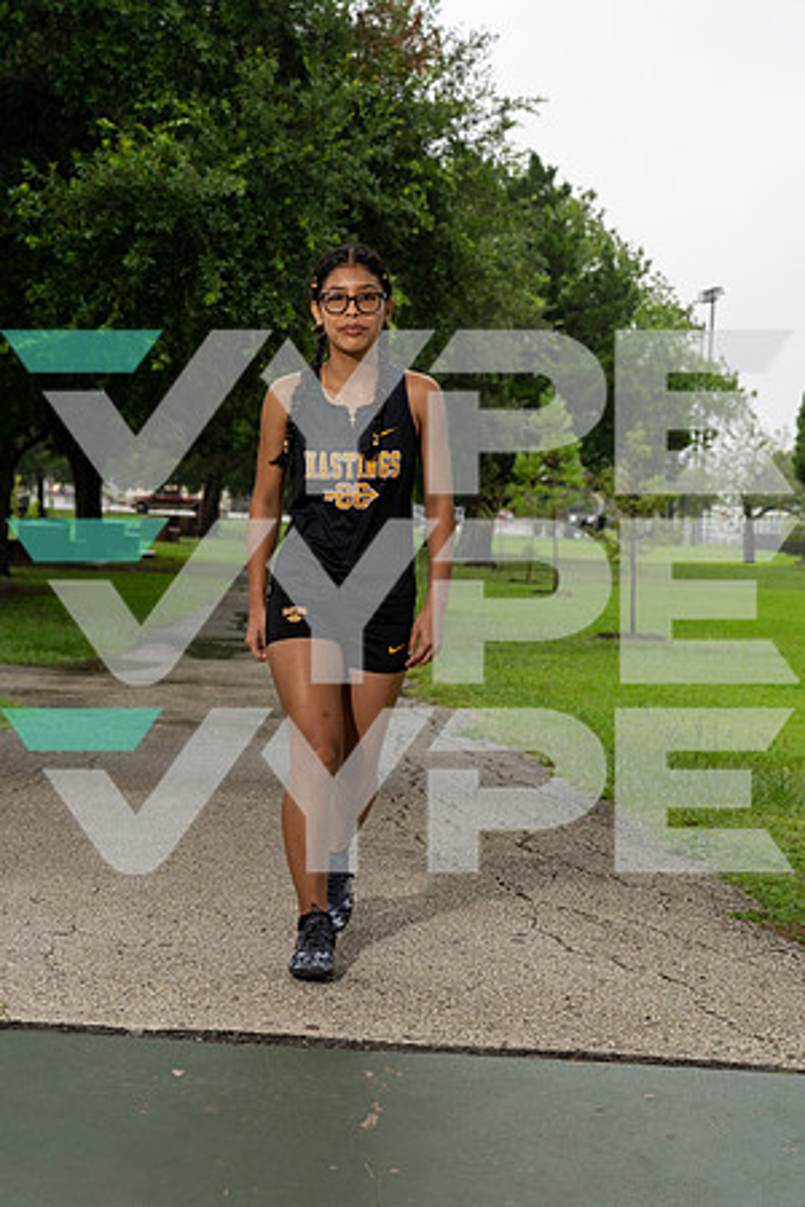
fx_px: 2046
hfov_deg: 22.3
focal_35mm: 61
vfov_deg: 32.9
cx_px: 402
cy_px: 604
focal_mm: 61
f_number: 6.3
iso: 500
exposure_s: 1/250
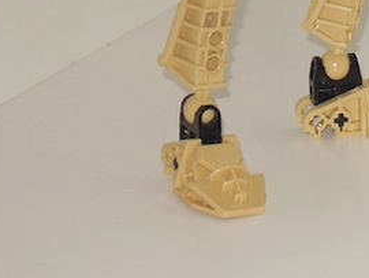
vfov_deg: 6.7
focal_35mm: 220
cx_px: 443
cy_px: -166
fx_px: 2347
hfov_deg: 8.9
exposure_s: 1/60
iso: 125
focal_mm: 11.7
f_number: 4.3
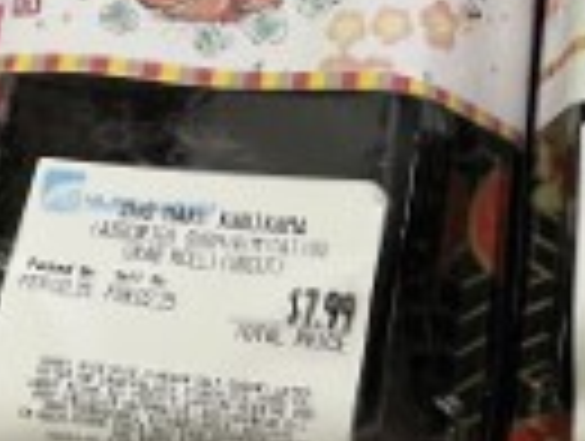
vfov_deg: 16.0
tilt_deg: -68.7
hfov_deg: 20.9
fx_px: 1524
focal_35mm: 90
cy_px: -32
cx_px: 598
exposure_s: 1/57
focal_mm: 5.1
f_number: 1.6
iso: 160
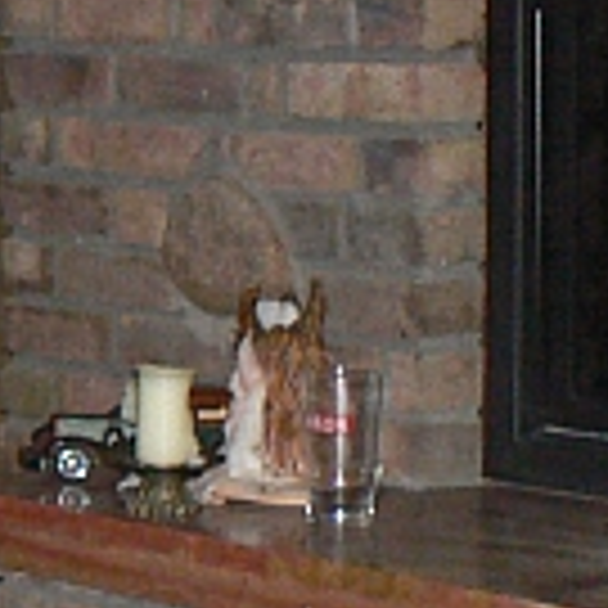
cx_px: -878
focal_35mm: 189
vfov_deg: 9.2
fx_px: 3756
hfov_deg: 8.4
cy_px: 126
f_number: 2.8
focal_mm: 6
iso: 200
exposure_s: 1/30
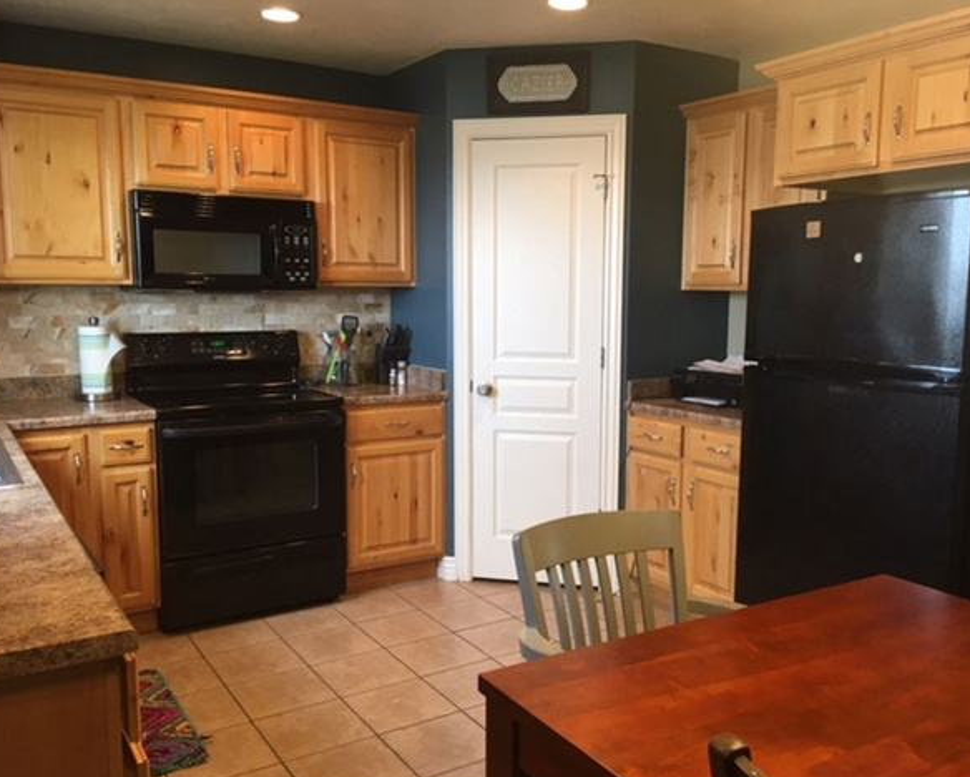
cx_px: 508
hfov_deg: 57.1
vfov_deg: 47.2
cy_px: 397
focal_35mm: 31
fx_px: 891
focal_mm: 4.15
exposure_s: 1/30
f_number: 2.2
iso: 64
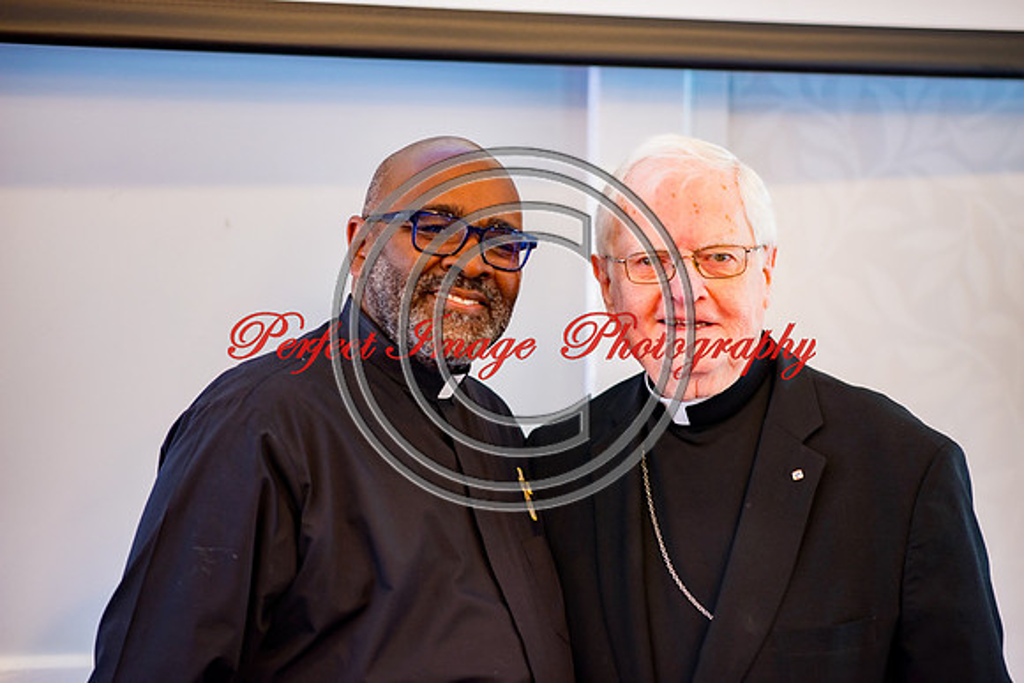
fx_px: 2987
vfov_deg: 13.0
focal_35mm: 105
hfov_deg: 19.5
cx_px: 512
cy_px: 342
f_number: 2.2
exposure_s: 1/80
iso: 500
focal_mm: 105
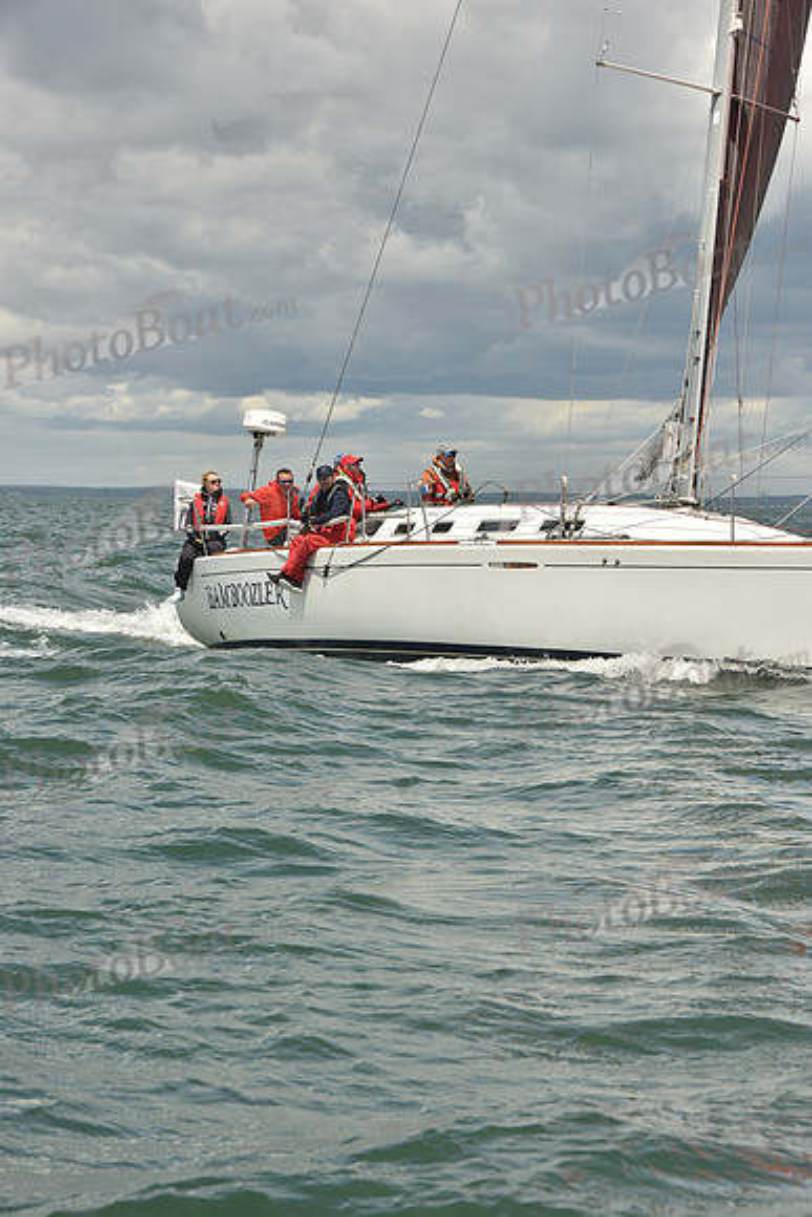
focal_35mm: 112
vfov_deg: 18.3
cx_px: 406
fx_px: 3787
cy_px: 608
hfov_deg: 12.2
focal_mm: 112
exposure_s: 1/800
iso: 320
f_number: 13
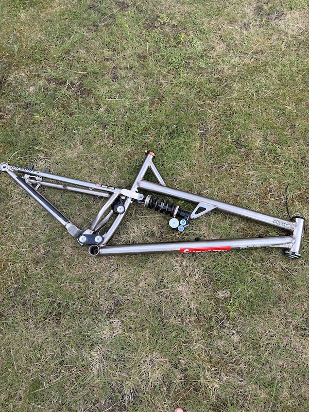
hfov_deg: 56.8
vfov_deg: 71.6
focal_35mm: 24
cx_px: 154
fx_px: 286
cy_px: 206
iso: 125
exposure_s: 1/121
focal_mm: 6.76
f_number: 1.78
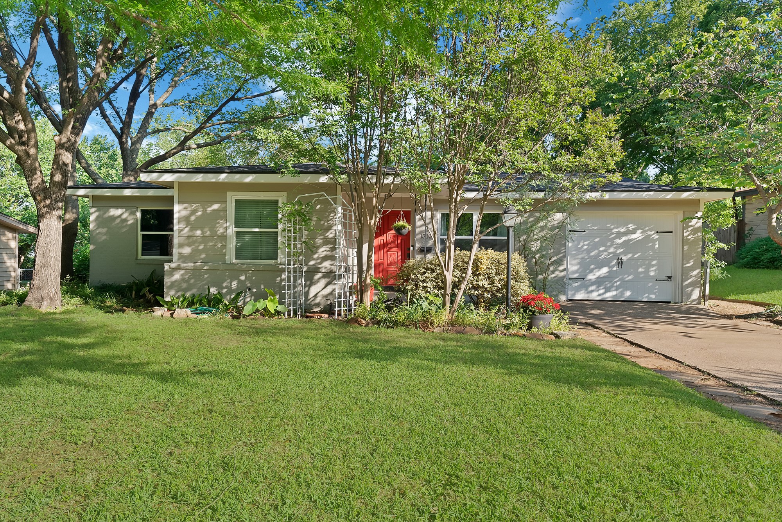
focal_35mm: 24
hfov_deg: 73.7
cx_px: 391
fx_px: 521
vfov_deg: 53.2
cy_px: 261
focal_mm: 24
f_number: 9
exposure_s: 1/50
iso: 640
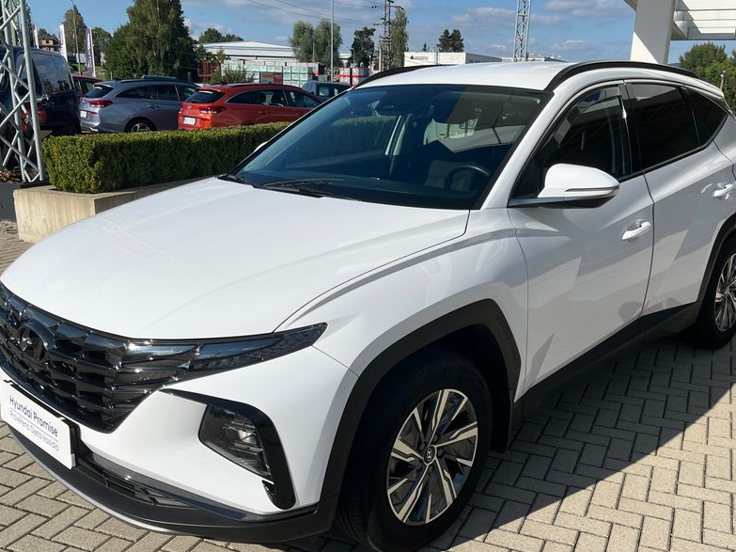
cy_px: 305
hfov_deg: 53.9
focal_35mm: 34
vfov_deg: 41.7
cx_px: 401
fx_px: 723
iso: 50
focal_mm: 5.1
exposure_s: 1/5848
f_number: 1.6
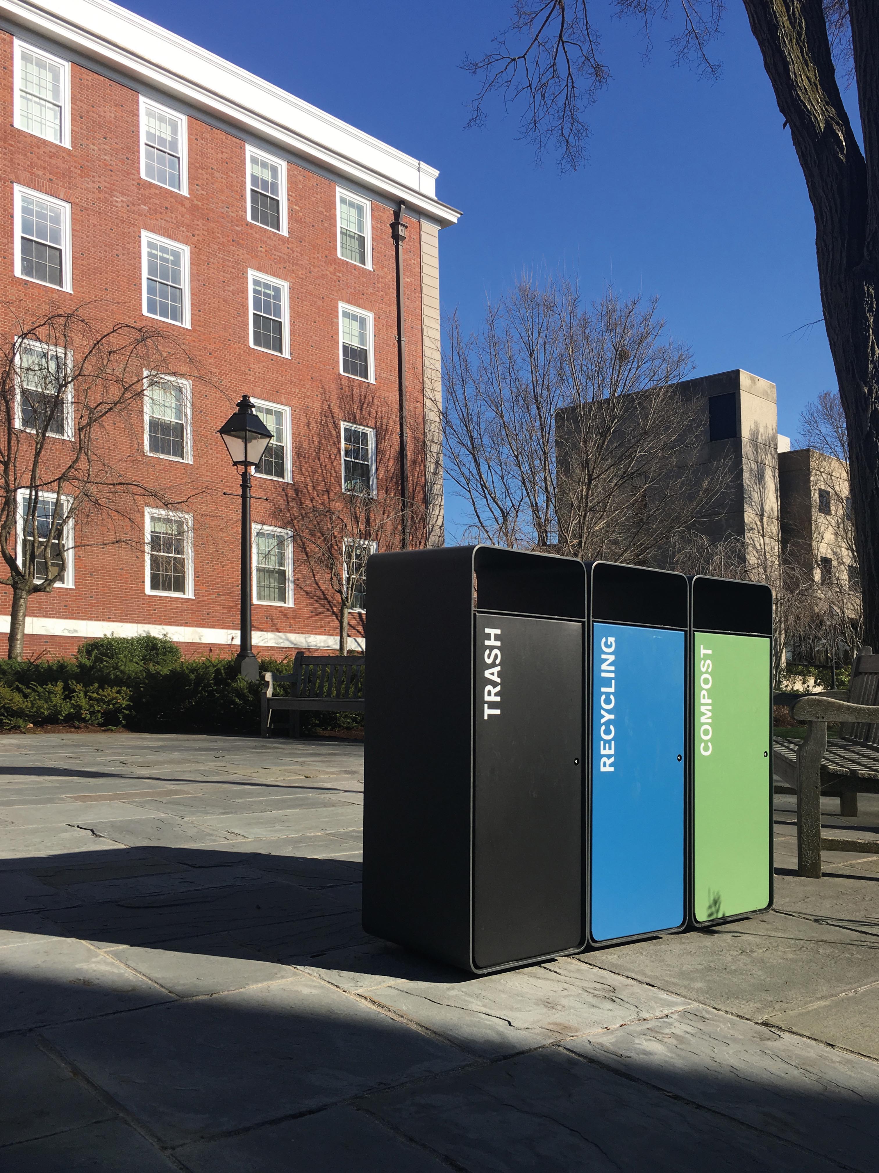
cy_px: 586
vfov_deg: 61.7
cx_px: 440
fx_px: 982
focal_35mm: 29
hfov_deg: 48.2
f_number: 2.2
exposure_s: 1/1350
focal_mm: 4.15
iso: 25
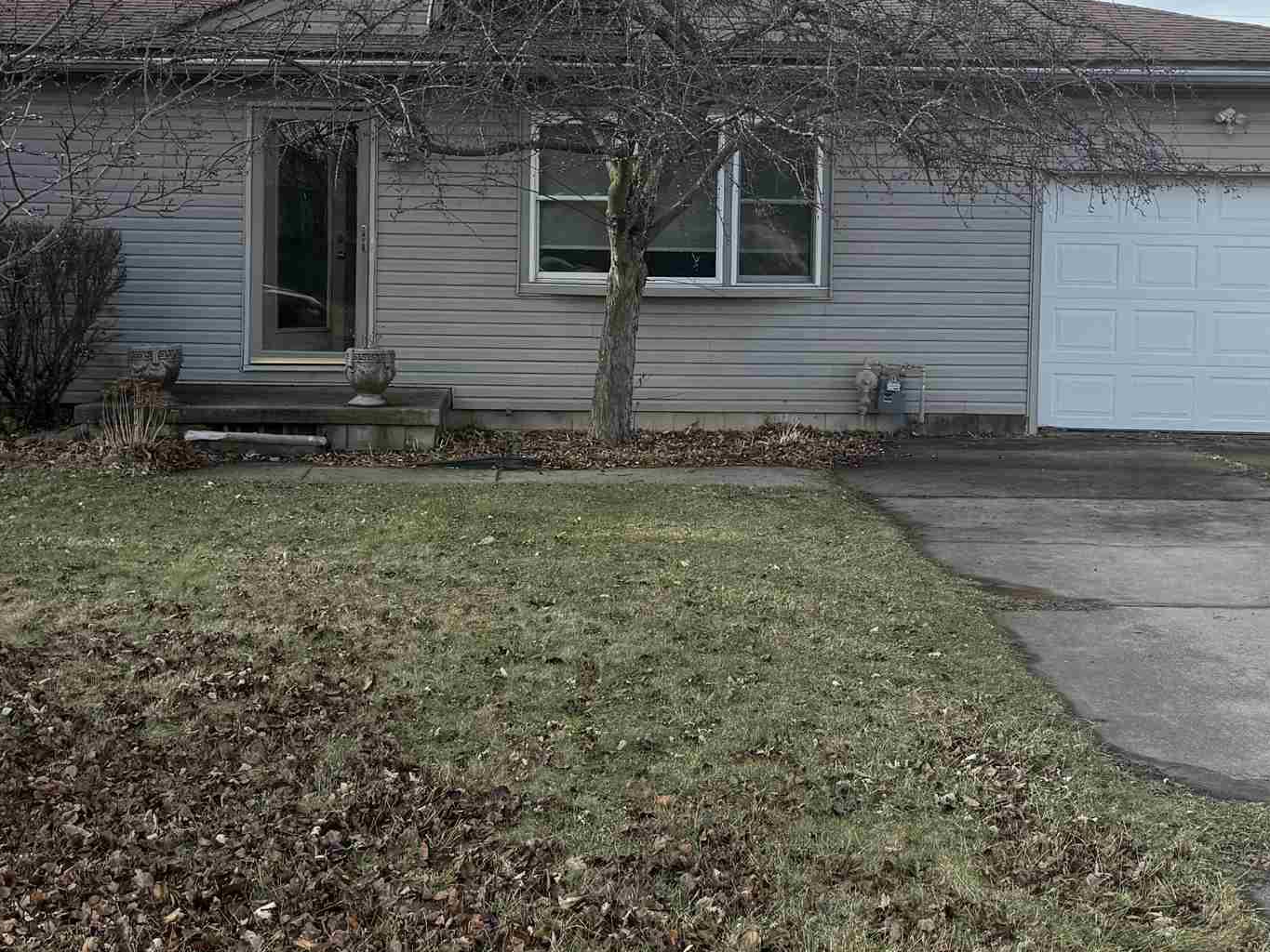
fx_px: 1981
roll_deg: -0.8
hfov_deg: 35.5
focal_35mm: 54
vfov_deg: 26.9
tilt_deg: -2.3
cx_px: 625
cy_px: 320
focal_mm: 6.76
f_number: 1.78
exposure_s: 1/2000
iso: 80
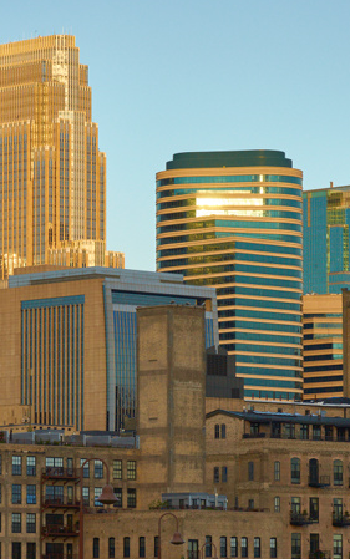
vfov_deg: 9.2
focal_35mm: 227
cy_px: 301
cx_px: 154
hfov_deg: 5.8
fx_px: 3461
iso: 200
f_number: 8
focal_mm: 100
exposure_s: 1/250
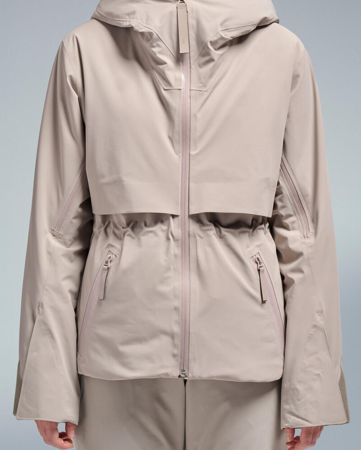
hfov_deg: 16.0
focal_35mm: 96
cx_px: 180
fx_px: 1282
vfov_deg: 20.0
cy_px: 210
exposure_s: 1/160
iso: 250
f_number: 16
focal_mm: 85
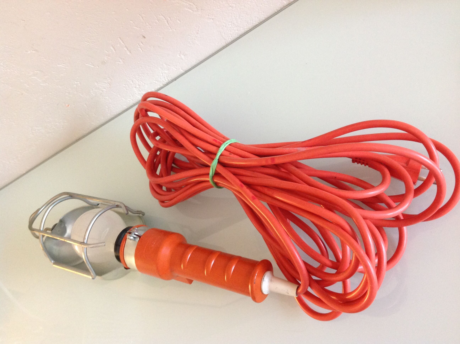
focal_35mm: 35
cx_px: 230
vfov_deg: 40.6
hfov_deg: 52.7
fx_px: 464
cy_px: 172
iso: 200
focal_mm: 4.28
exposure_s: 1/15
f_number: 2.4
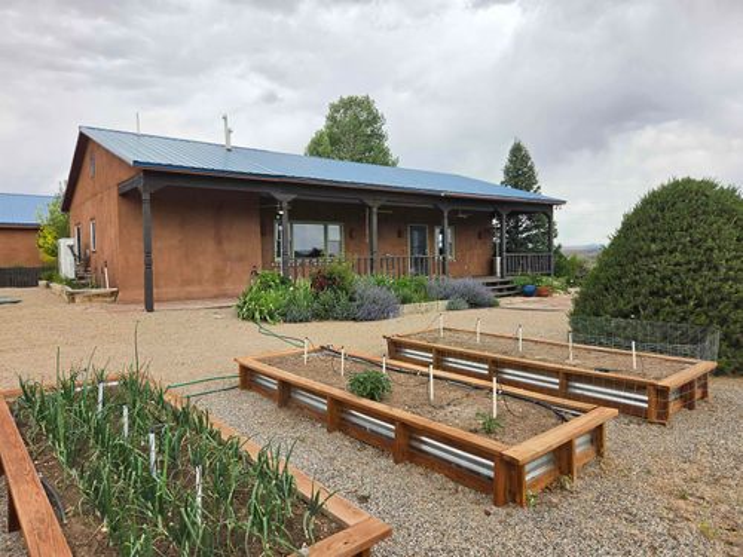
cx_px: 372
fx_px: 494
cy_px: 278
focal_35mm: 23
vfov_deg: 58.9
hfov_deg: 73.9
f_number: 1.8
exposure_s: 1/3075
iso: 80
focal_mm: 5.4
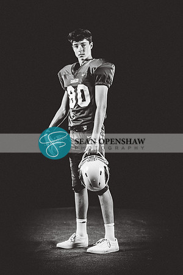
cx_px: 92
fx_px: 770
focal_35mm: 101
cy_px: 138
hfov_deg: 13.6
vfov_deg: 20.2
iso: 200
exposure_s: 1/125
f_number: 3.5
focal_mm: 101
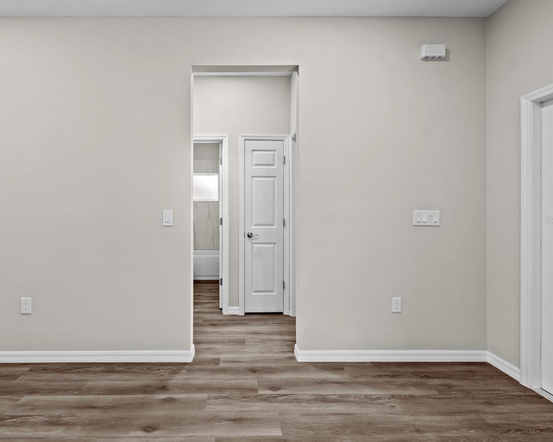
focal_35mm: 17
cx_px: 249
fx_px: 278
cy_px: 220
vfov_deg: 77.0
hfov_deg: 89.4
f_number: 7.1
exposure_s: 1/1.25
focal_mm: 10
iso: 100
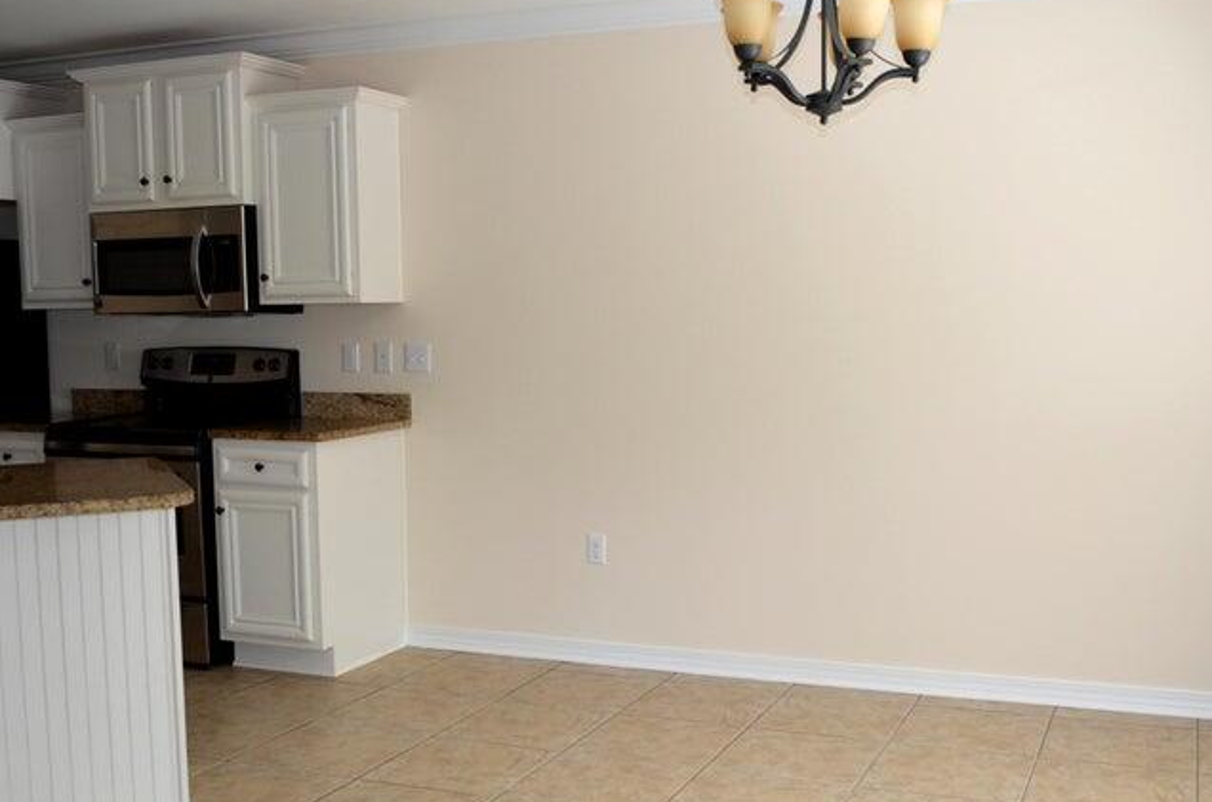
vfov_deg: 32.4
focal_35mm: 41
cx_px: 585
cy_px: 459
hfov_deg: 47.5
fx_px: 1377
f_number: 3.5
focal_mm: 18
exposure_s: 1/80
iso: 400
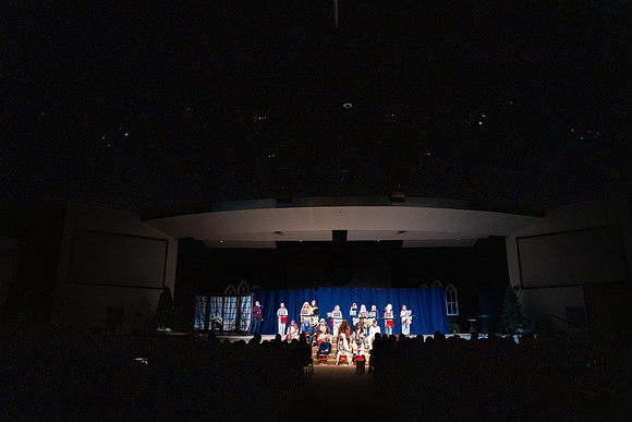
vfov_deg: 53.2
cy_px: 211
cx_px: 316
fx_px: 421
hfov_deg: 73.7
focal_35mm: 24
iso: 800
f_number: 4
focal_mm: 24
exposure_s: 1/200
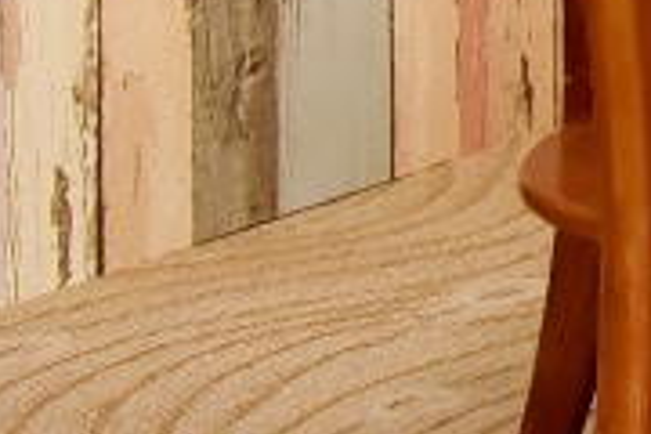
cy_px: -998
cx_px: 2159
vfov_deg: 5.7
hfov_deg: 7.7
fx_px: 3978
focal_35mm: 220
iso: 2000
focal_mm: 31
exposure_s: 1/125
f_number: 7.1
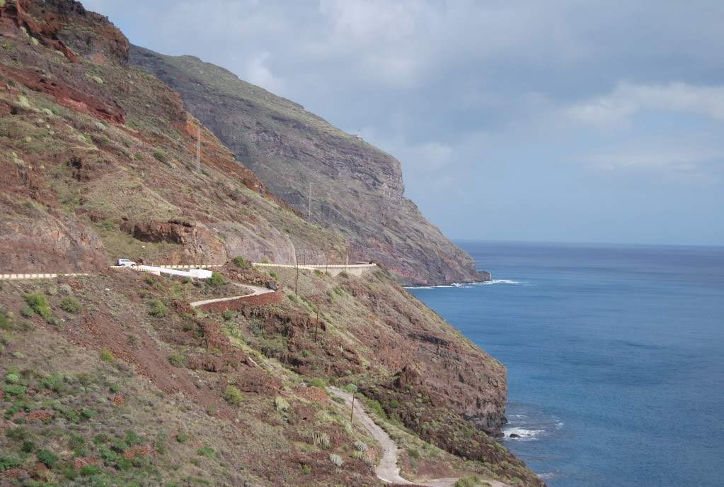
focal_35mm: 63
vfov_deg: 21.7
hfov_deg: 31.8
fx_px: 1270
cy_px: 244
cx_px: 362
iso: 160
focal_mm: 42
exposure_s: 1/1000
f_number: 5.3
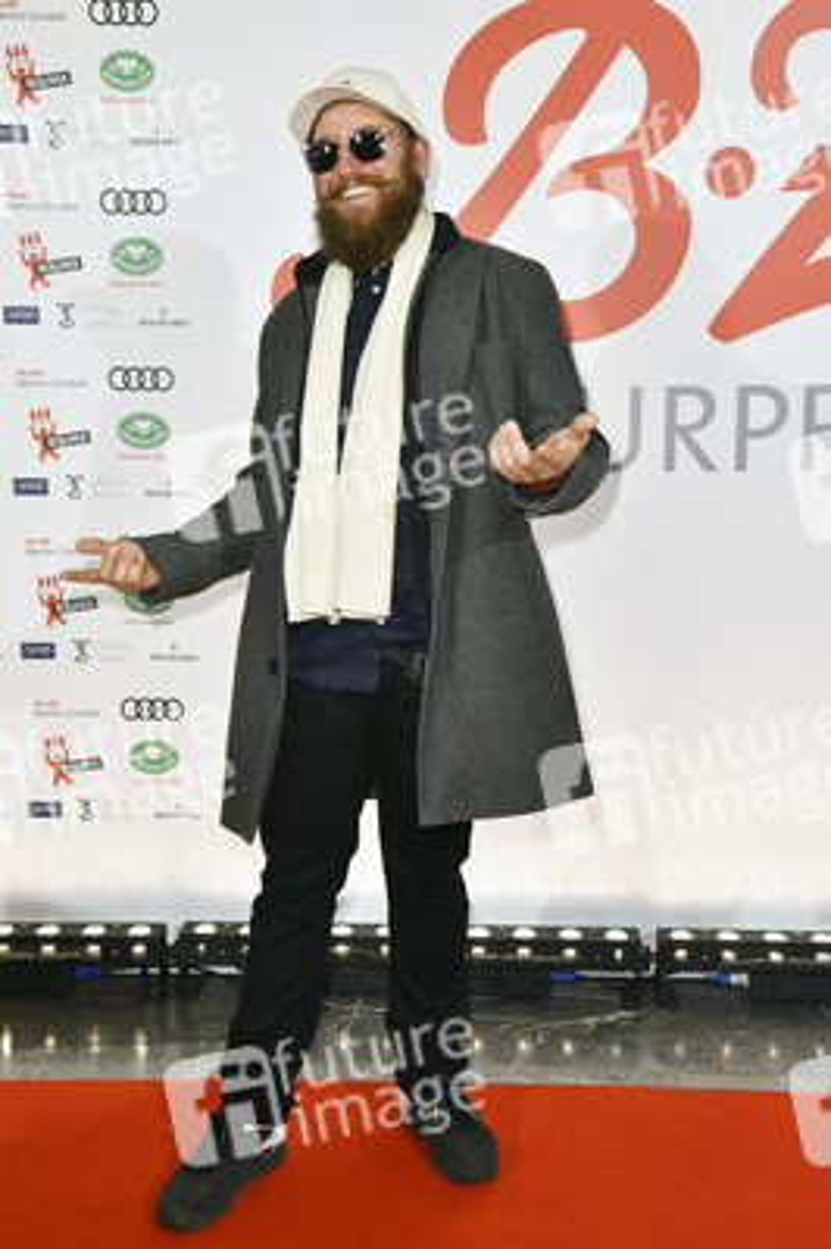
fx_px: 1526
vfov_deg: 44.5
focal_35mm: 44
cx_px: 416
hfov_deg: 30.5
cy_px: 624
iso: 2500
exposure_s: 1/160
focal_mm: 44
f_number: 6.3
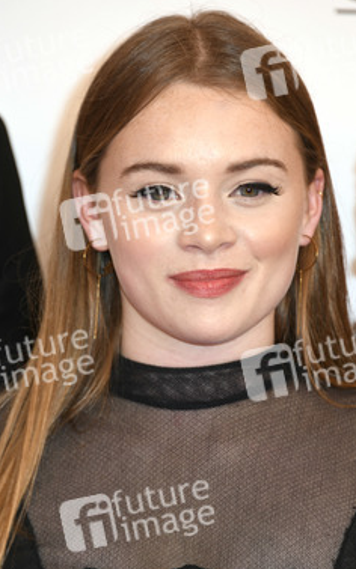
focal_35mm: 324
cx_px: 182
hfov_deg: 4.1
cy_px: 291
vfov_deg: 6.5
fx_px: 5033
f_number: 6.3
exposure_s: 1/160
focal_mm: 300
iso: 320
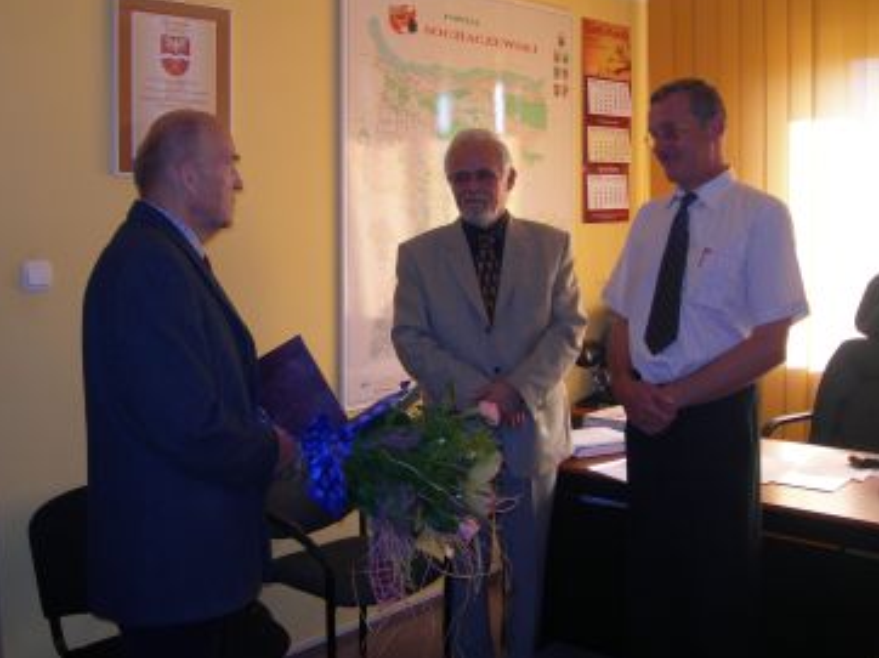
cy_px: 301
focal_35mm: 42
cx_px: 398
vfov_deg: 34.3
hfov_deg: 44.8
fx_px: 1066
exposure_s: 1/30
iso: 50
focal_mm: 7.8
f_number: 2.8
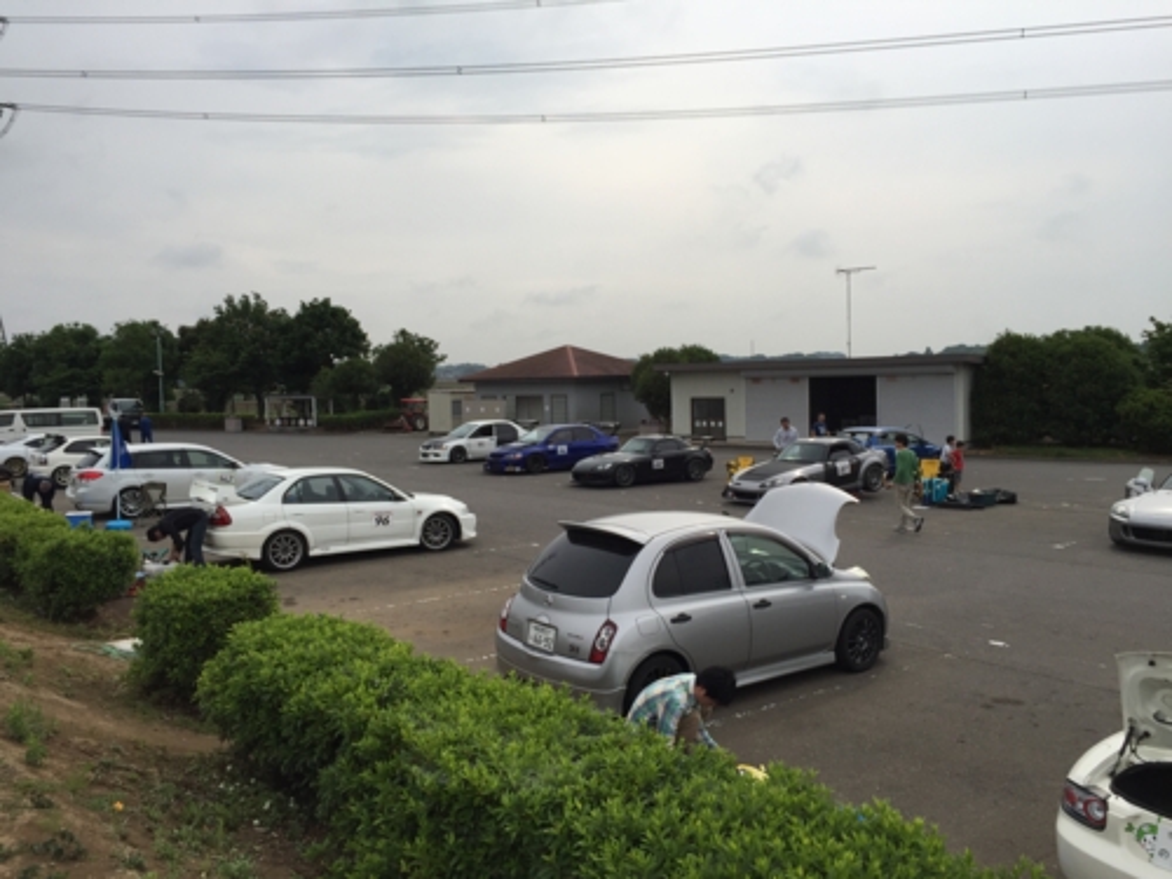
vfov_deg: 48.2
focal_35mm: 29
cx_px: 586
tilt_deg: -4.1
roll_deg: -0.1
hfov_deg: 61.7
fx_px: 982
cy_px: 440
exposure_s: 1/2198
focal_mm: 4.15
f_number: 2.2
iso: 32
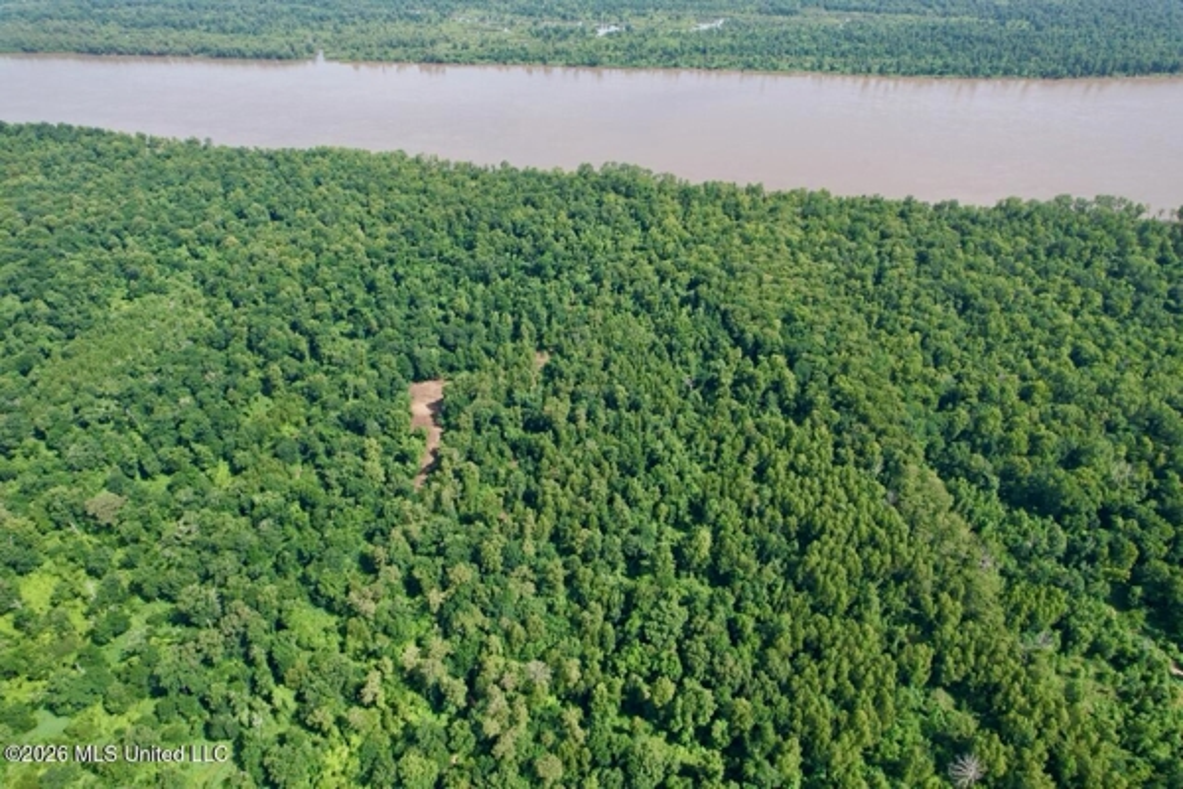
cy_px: 394
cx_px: 592
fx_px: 723
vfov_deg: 57.2
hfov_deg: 78.6
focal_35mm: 22
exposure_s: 1/1000
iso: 110
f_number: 2.8
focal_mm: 8.38
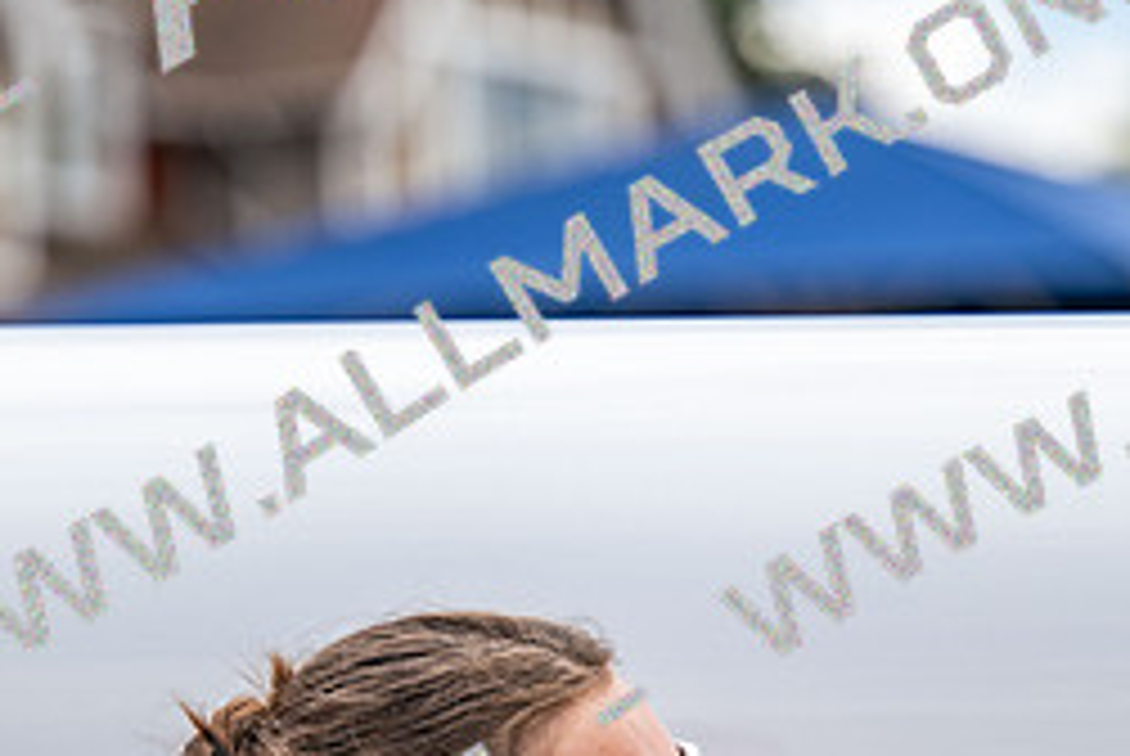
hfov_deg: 7.4
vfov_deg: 5.0
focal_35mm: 277
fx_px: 8705
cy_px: 731
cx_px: 392
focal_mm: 120
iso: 125
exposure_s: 1/2000
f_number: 2.8
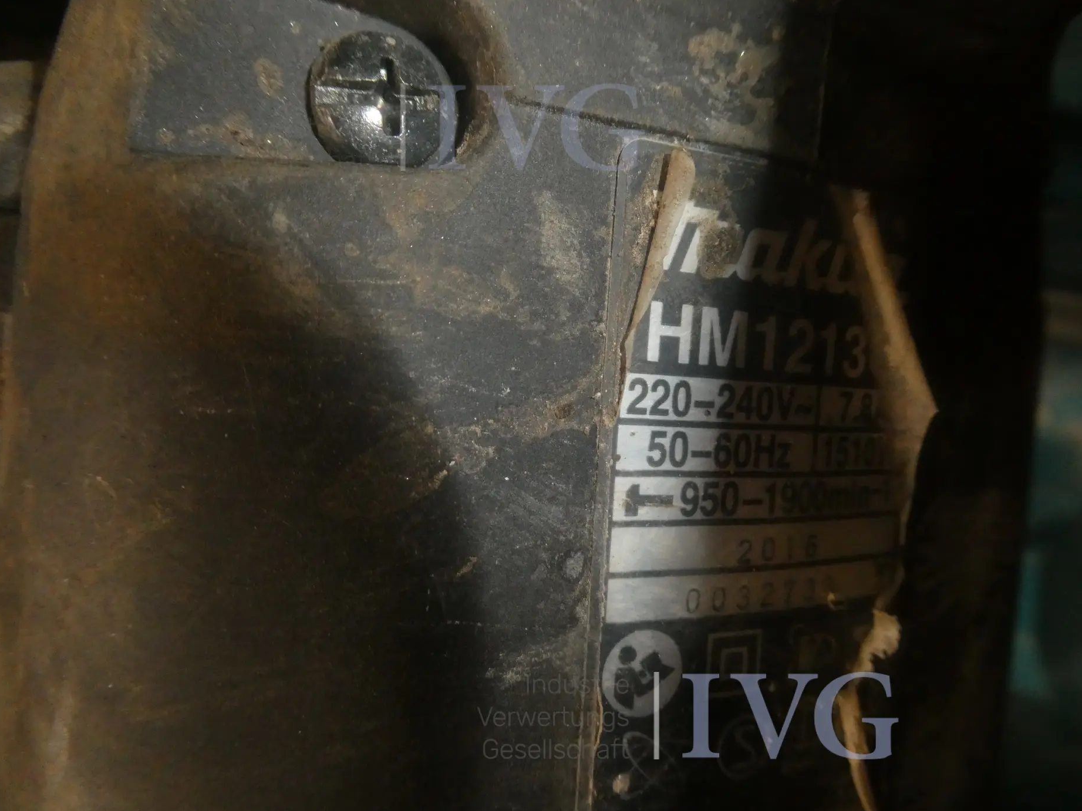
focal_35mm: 25
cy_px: 421
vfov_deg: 54.9
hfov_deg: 69.4
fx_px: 781
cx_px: 561
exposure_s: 1/60
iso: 800
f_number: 3.3
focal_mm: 4.3
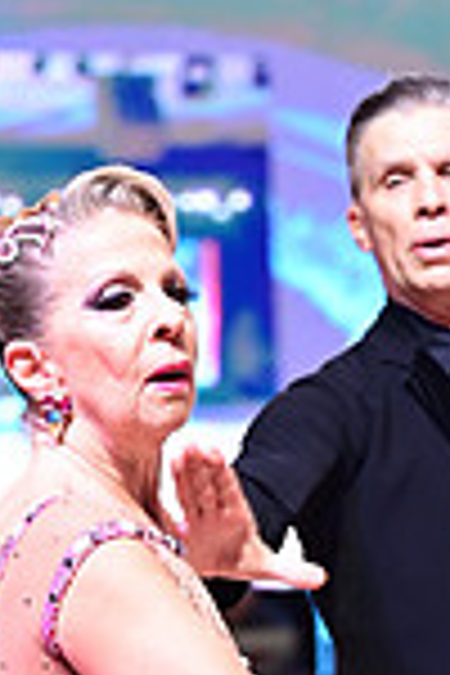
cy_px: 936
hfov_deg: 5.1
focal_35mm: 271
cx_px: 338
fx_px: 5081
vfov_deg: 7.5
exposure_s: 1/400
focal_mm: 70
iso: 1600
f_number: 2.8
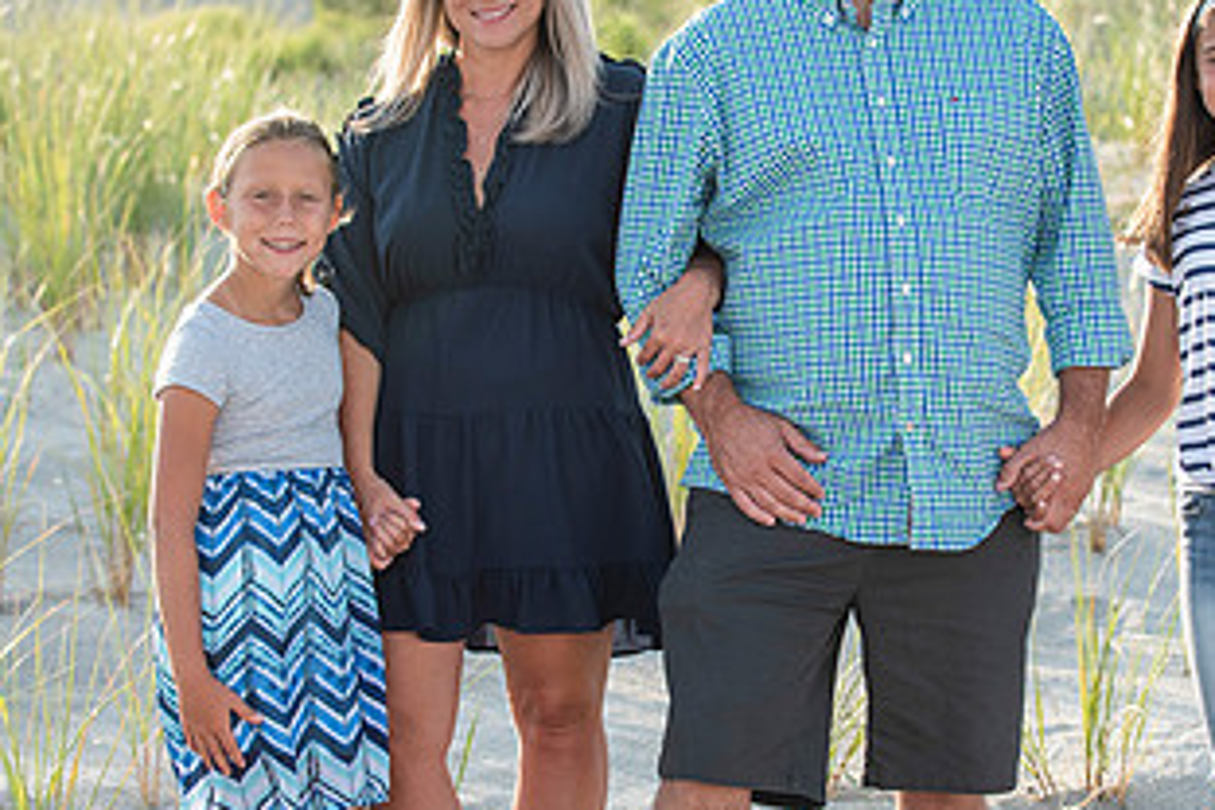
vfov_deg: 10.5
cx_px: 740
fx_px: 4387
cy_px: 438
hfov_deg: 15.8
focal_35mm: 130
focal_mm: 70
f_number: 4
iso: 250
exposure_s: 1/1000
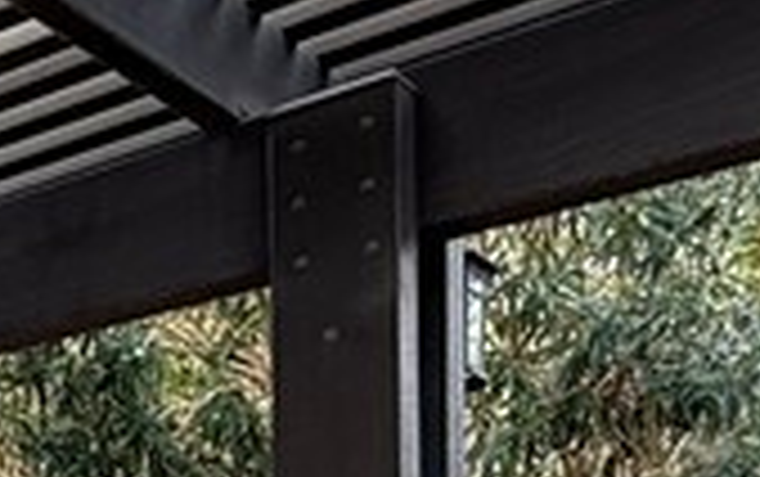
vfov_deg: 13.3
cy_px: 824
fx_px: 1866
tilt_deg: +2.5
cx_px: -288
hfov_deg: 20.5
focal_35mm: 90
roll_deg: +0.8
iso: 64
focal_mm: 2.22
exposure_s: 1/156
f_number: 2.2
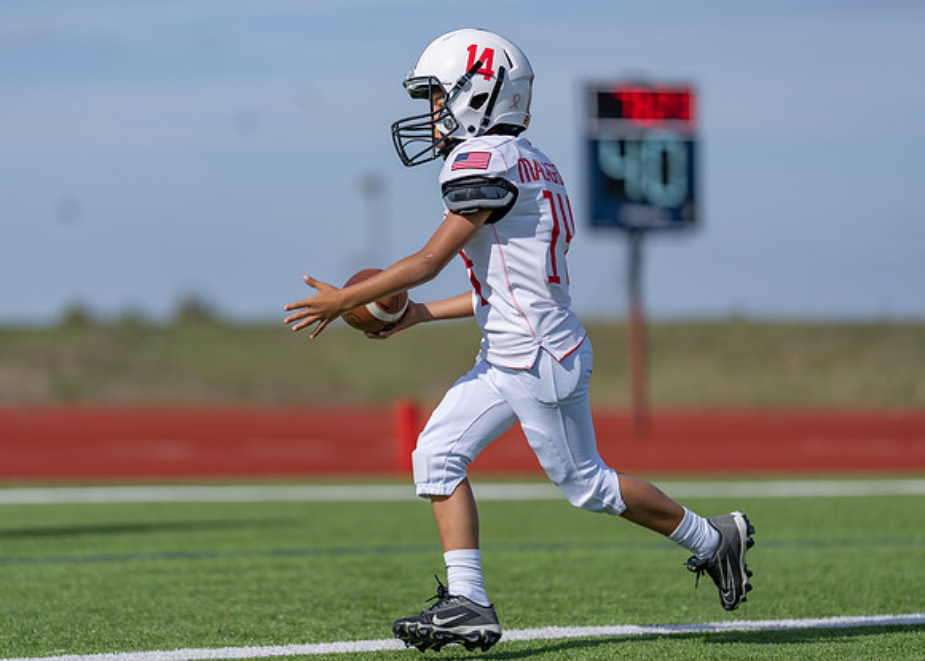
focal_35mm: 156
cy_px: 332
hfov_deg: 12.9
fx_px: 4099
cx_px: 380
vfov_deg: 9.2
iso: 100
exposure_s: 1/8000
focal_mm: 135
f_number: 1.8
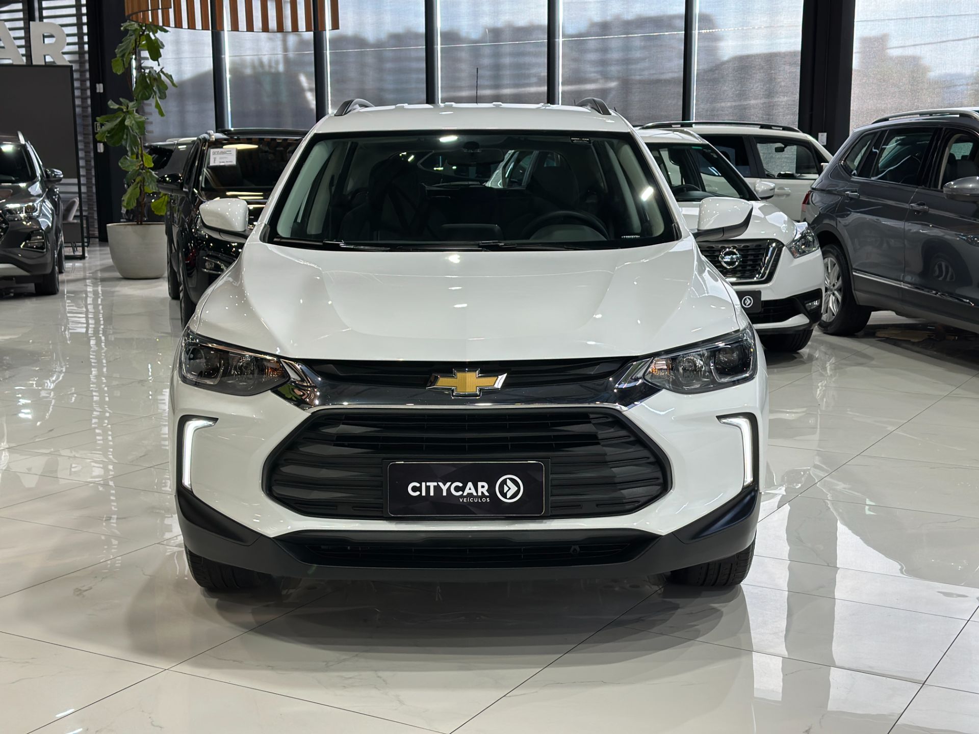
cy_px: 367
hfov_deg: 39.7
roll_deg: +0.2
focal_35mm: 48
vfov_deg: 30.3
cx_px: 490
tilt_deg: -9.3
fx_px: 1358
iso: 80
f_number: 1.78
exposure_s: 1/120
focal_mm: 6.86
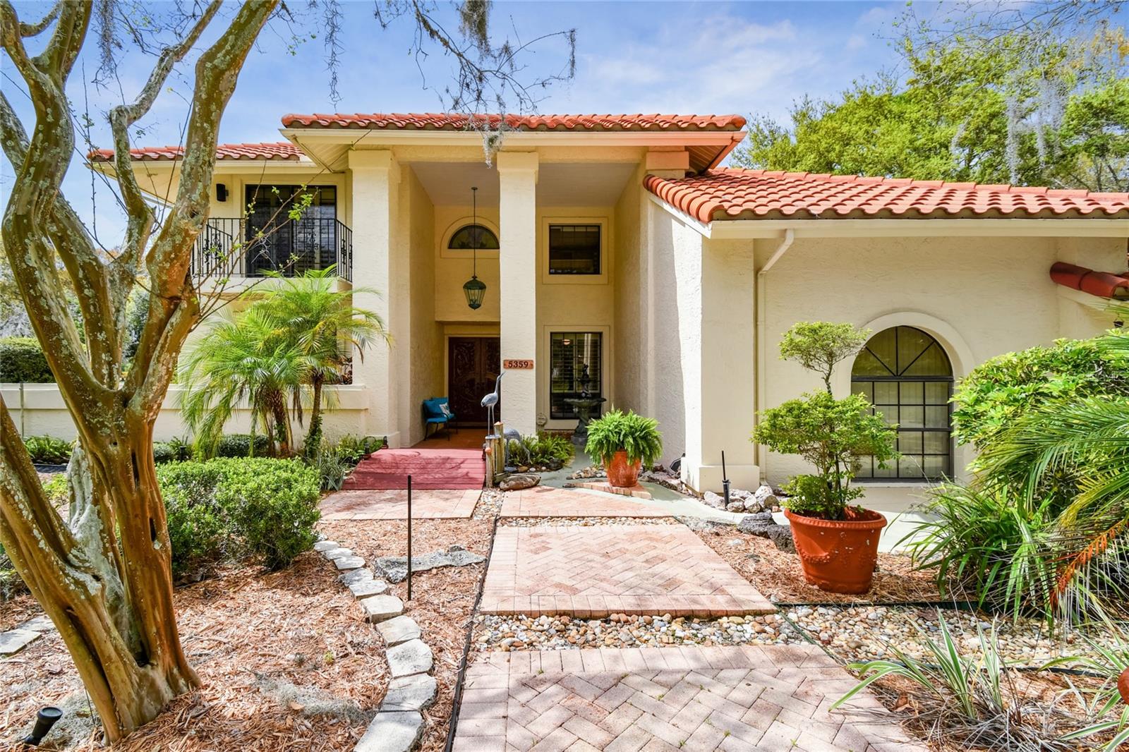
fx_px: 470
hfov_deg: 100.4
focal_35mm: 15
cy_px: 376
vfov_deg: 77.3
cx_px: 564
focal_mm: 10
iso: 100
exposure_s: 1/125
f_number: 7.1
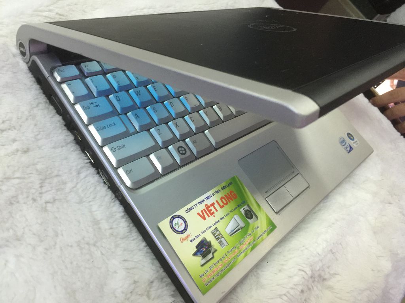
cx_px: 202
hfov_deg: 61.7
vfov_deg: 48.2
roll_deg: -42.0
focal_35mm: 29
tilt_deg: -42.6
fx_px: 339
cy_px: 152
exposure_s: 1/17
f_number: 2.2
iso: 125
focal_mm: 4.15
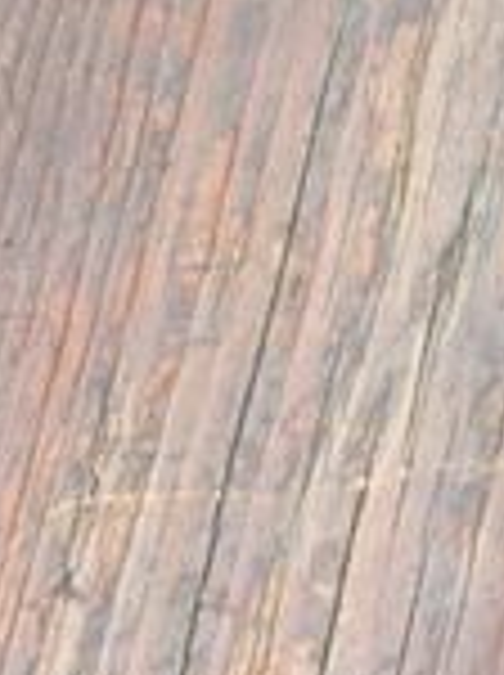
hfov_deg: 11.7
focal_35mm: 124
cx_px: 612
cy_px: 346
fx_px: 2414
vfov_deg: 15.9
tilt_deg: -62.8
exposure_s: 1/121
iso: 25
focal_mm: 4.15
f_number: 2.2
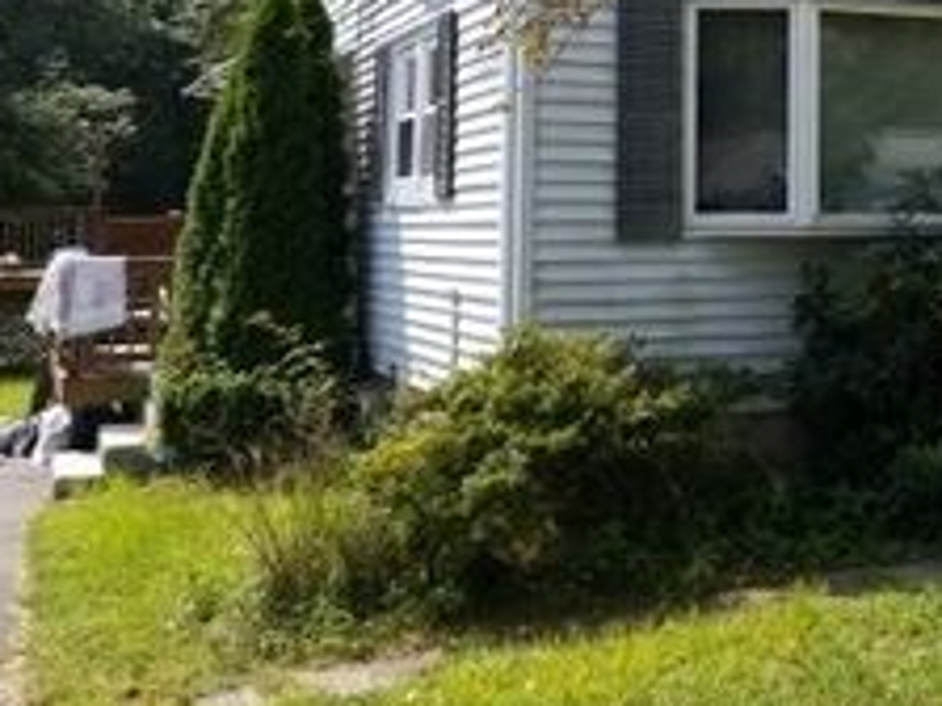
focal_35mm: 58
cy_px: 69
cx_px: 1005
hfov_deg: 30.2
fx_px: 1578
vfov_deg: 24.5
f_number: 1.7
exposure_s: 1/1328
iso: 50
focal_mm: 4.25
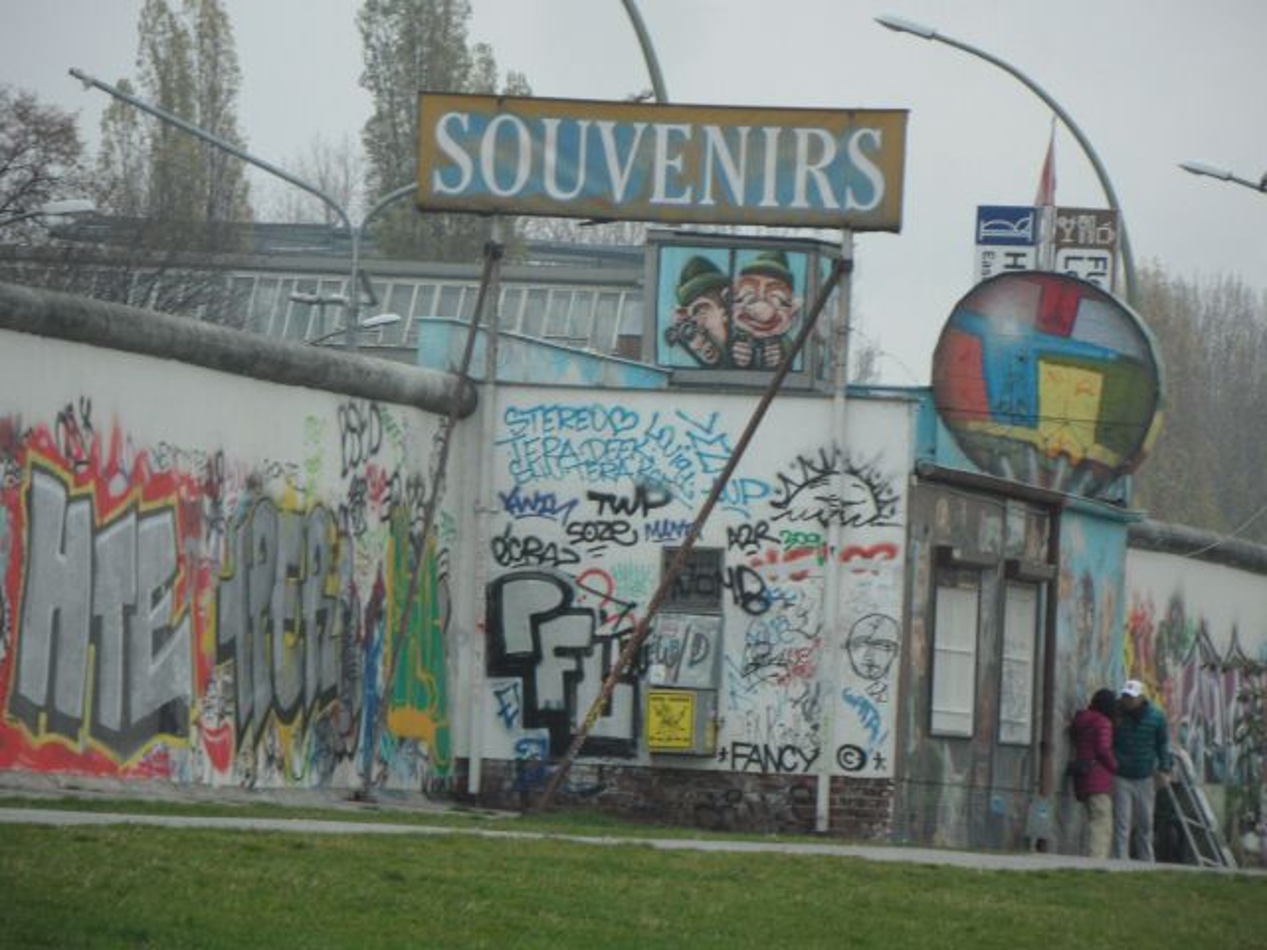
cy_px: 475
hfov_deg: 5.5
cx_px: 634
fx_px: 13177
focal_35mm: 360
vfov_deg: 4.1
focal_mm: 58.5
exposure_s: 1/90
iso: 100
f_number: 5.8
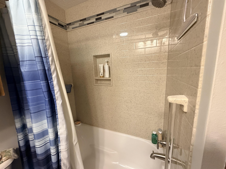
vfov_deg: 85.7
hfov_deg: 102.1
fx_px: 91
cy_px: 84
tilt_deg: -9.2
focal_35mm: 14
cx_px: 113
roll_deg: +1.8
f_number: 2.2
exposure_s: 1/60
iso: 320
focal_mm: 2.22
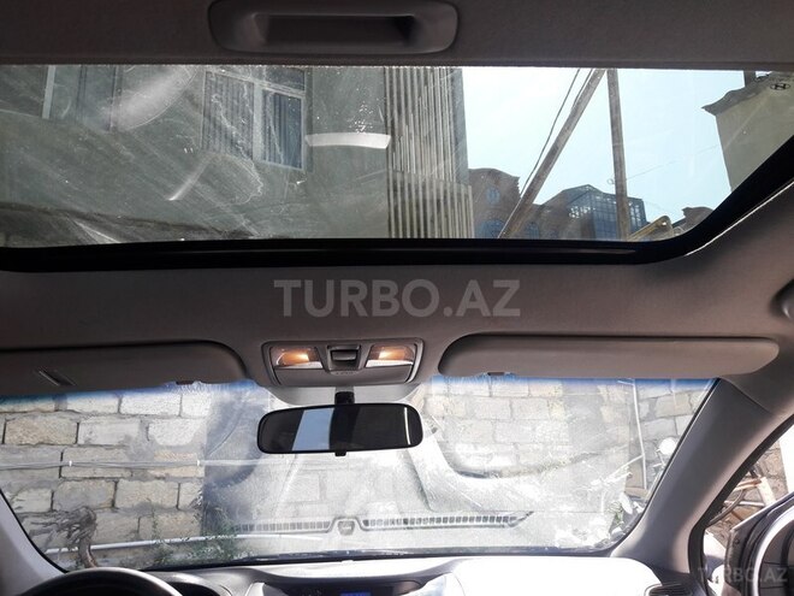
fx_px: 642
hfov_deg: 63.4
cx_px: 397
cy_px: 298
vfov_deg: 49.7
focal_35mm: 28
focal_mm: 3.7
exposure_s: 1/198
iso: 40
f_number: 1.9
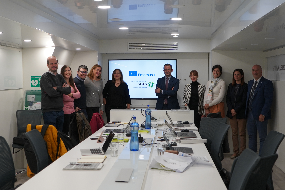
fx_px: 380
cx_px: 142
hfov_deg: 41.1
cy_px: 95
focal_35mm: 48
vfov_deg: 28.1
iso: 800
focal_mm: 32
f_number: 4
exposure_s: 1/160
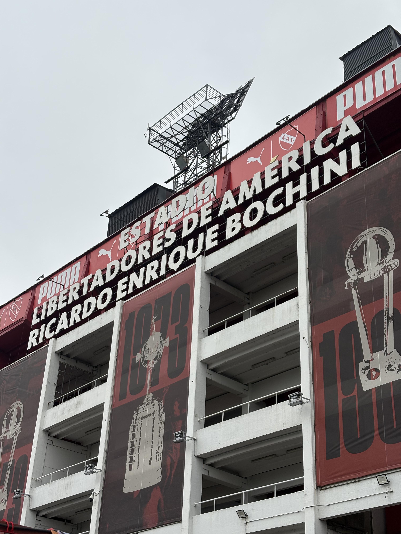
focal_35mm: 52
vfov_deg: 36.8
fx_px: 803
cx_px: 200
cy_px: 267
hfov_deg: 28.0
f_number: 1.6
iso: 32
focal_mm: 5.96
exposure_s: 1/3448
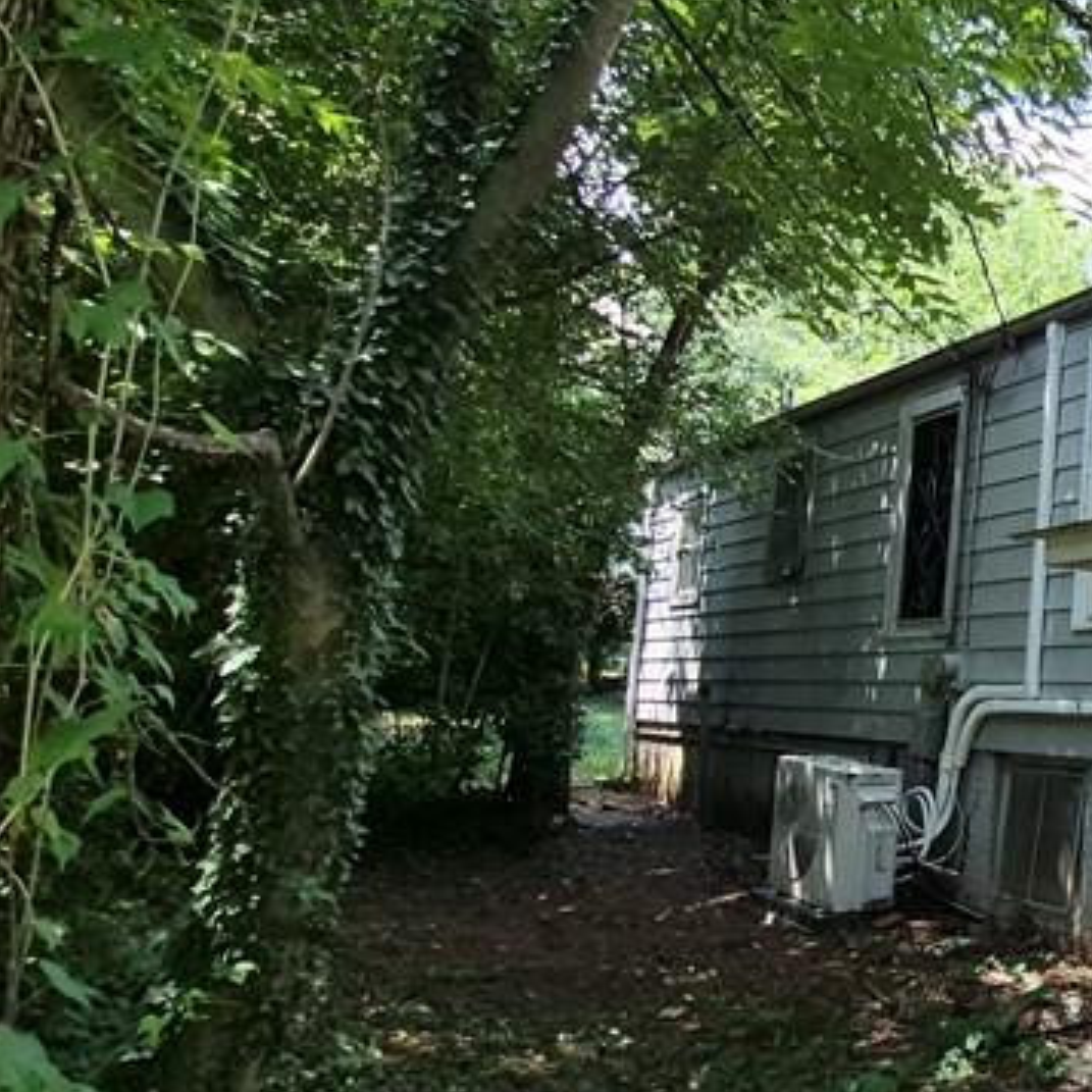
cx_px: 1312
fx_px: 1178
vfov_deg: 49.7
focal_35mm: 33
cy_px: 606
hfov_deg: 37.5
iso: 40
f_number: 2.2
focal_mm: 1.74
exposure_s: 1/486
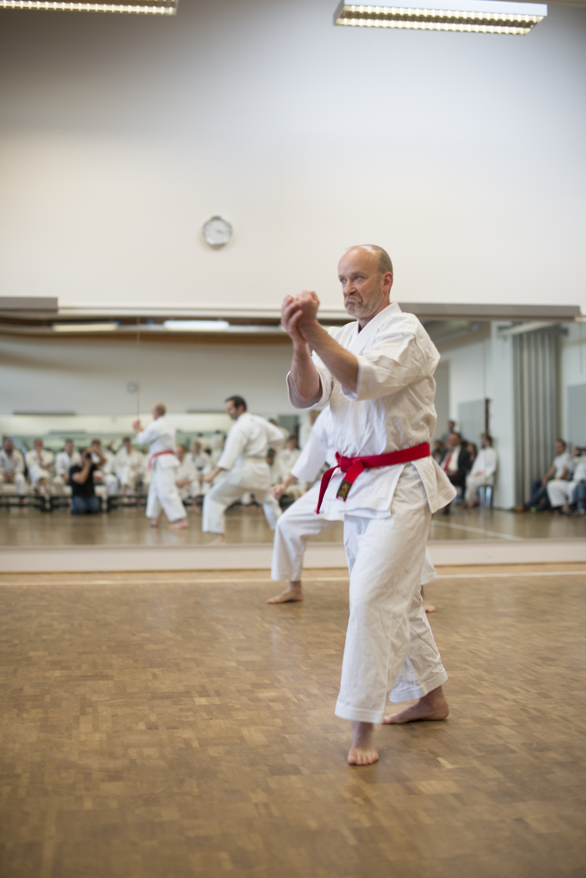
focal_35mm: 50
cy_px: 439
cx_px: 293
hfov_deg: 27.0
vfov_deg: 39.6
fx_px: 1220
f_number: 2.2
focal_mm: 50
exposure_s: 1/50
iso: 100
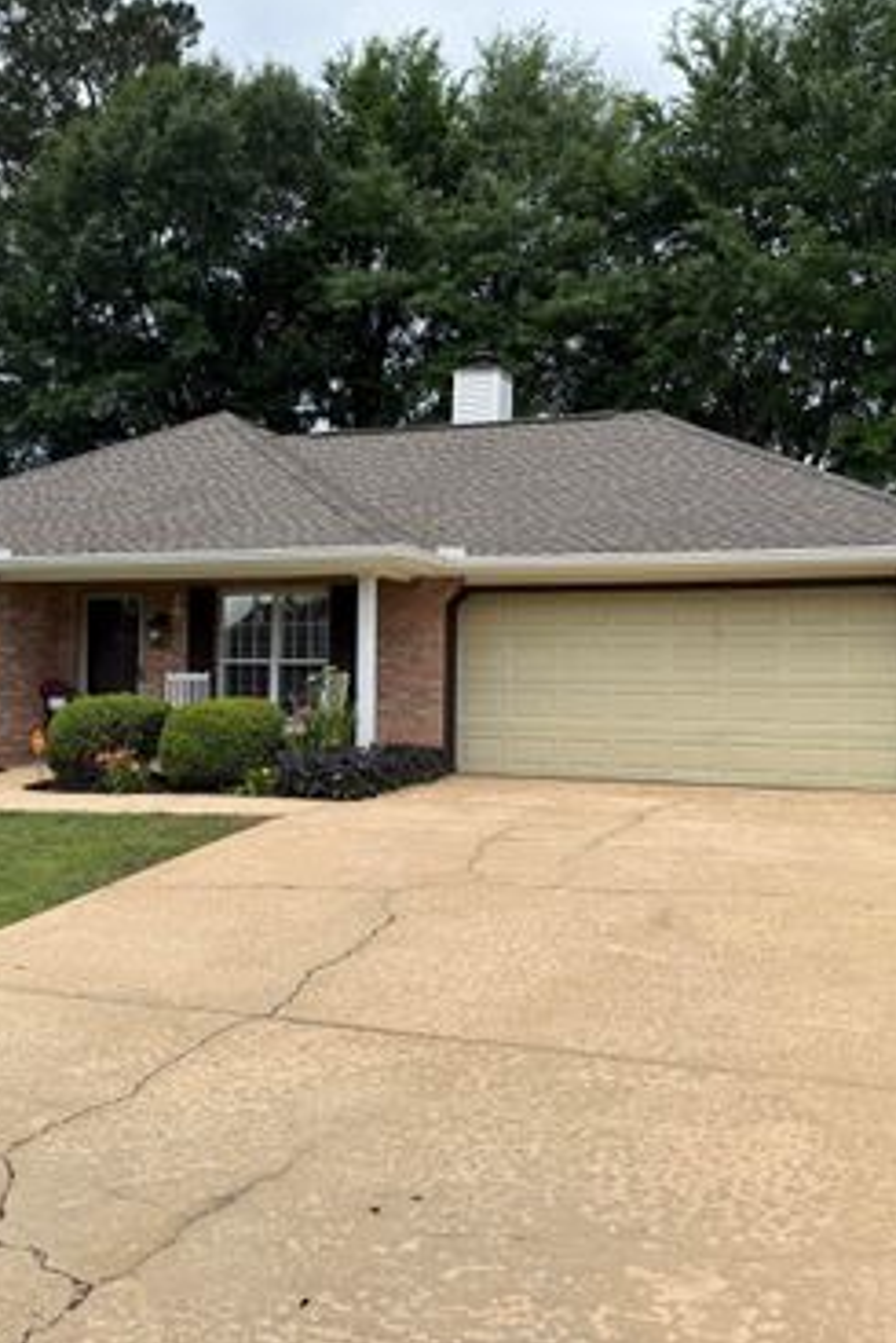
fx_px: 1268
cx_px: 417
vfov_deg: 55.8
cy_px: 664
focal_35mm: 34
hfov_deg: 38.9
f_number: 1.78
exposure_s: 1/3584
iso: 80
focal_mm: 6.76
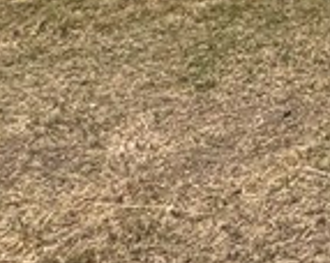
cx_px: 972
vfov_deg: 12.8
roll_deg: -1.1
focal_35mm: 98
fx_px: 956
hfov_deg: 11.6
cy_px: -330
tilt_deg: +2.9
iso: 50
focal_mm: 2.22
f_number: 2.2
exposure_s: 1/2028
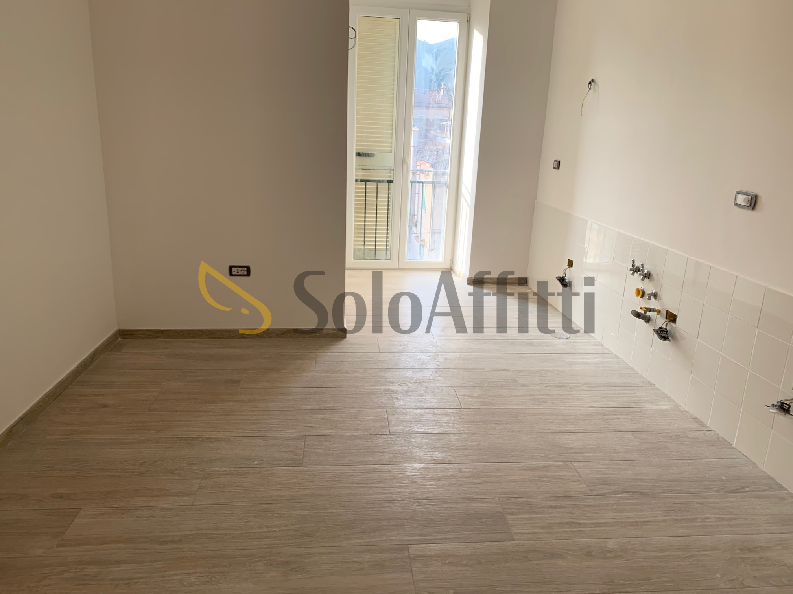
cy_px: 297
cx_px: 396
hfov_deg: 67.3
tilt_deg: -12.0
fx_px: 596
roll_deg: -3.3
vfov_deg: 53.1
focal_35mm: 26
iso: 40
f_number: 1.8
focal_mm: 4.25
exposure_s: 1/122
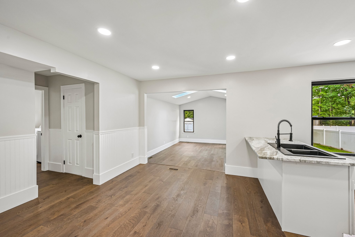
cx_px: 178
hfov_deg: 104.3
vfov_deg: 81.2
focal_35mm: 14
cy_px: 118
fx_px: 138
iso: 400
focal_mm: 14
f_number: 8
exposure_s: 1/13
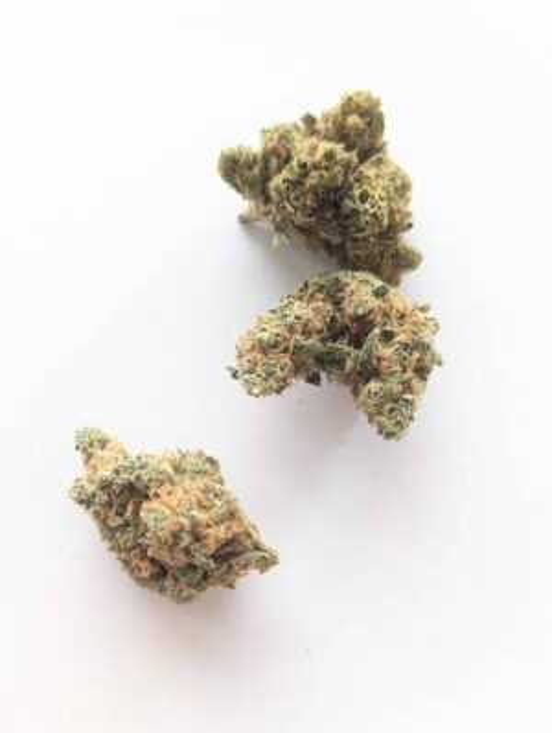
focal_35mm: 48
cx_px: 276
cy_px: 366
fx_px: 1017
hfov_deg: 30.4
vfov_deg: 39.6
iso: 531
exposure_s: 1/65.5
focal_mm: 6.81
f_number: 1.85
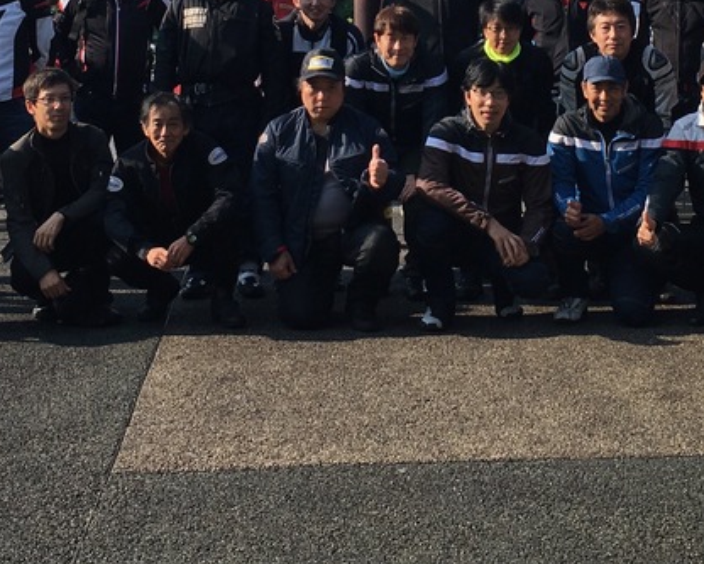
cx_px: 411
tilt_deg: +2.0
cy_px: -24
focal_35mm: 68
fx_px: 1417
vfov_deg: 21.5
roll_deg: +0.2
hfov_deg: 27.9
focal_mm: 4.15
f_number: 2.2
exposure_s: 1/1099
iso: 25
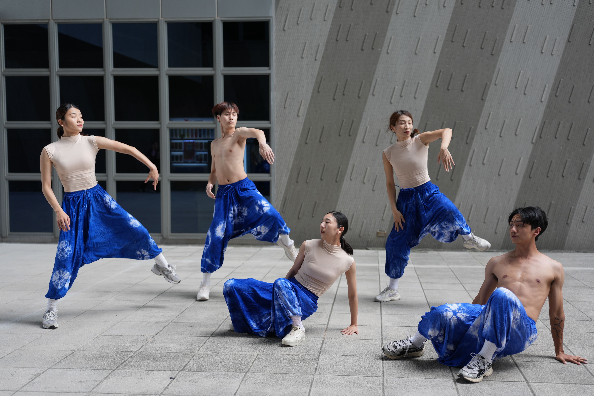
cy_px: 198
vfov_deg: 30.5
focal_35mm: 44
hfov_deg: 44.5
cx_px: 297
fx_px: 726
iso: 125
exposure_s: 1/400
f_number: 2
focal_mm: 44
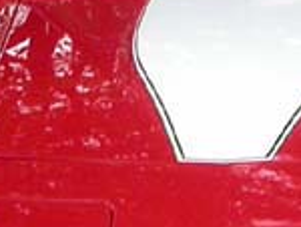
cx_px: 229
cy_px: 135
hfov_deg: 7.6
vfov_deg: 5.8
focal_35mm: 259
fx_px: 2256
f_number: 6
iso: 100
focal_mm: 7.85
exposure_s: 1/195
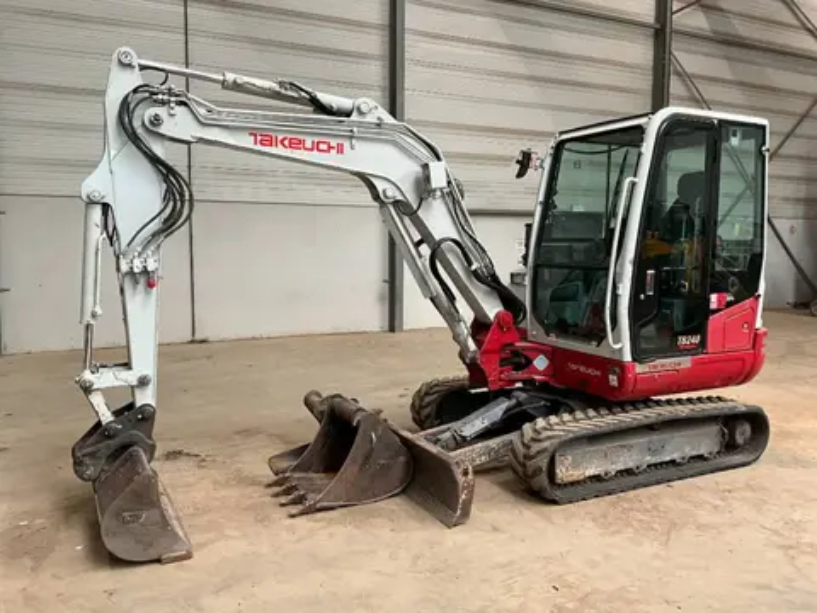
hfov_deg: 61.7
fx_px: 684
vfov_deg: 48.2
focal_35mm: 29
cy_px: 306
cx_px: 408
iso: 64
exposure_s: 1/62
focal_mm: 3
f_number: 1.8
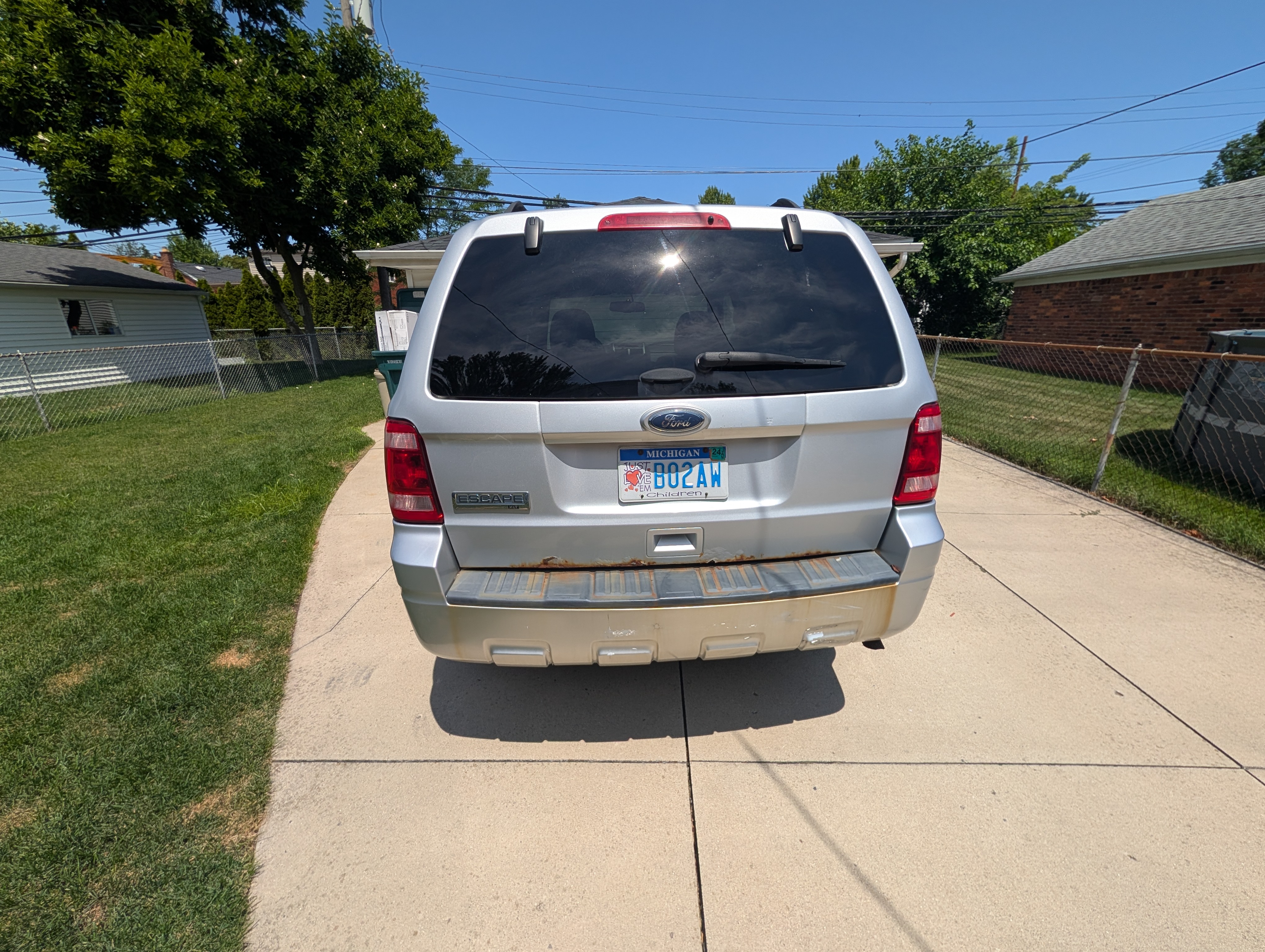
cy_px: 476
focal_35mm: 12
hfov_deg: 110.5
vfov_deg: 94.6
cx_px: 632
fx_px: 439
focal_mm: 2.02
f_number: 1.7
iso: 49
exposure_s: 1/3436
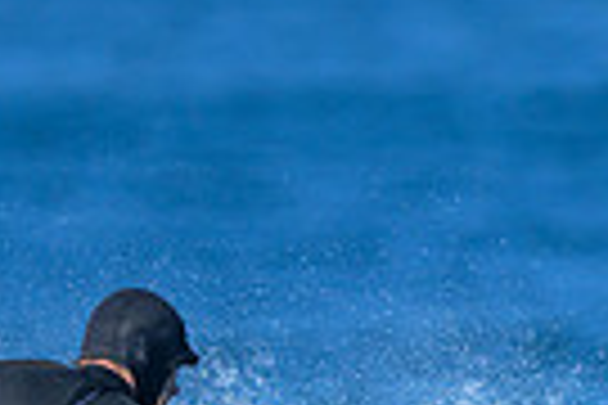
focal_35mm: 3964
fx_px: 66942
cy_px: 734
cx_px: 57
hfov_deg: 0.5
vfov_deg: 0.3
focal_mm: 800
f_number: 6.3
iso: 250
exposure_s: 1/2000
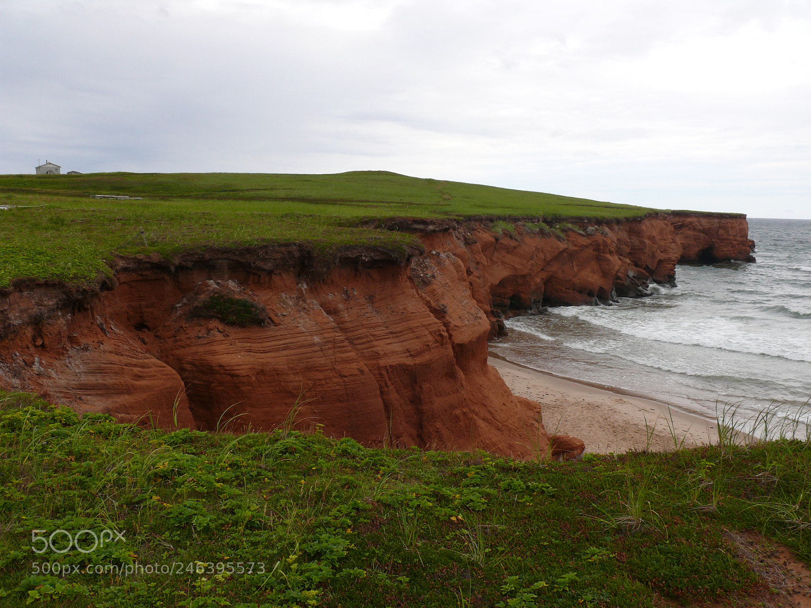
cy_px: 304
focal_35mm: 35
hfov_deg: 52.6
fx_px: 820
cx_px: 406
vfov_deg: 40.7
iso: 100
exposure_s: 1/200
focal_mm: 7.4
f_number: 5
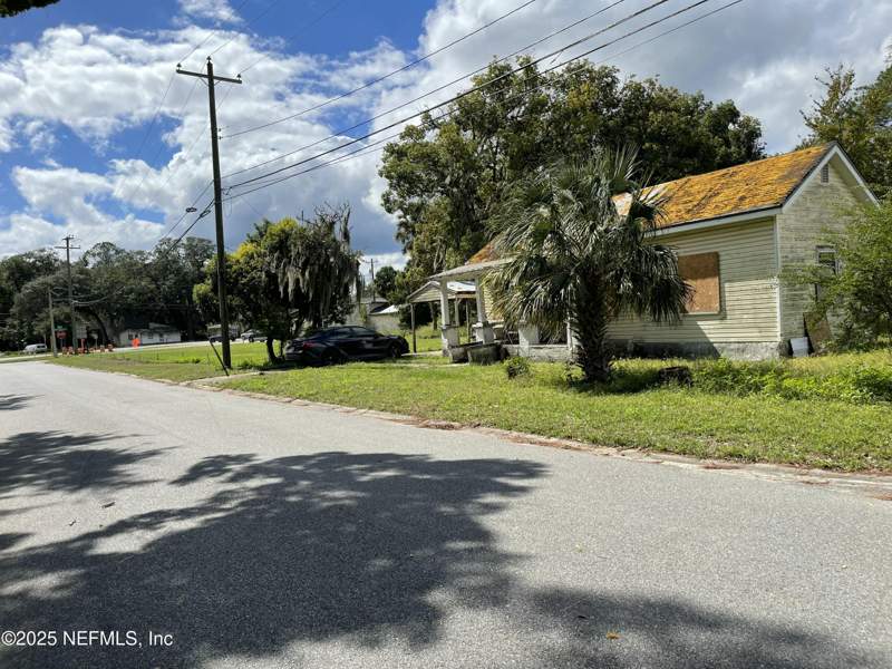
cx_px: 446
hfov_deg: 69.4
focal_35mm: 25
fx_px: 644
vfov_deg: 54.9
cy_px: 334
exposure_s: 1/3922
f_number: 1.6
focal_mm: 5.1
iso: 32
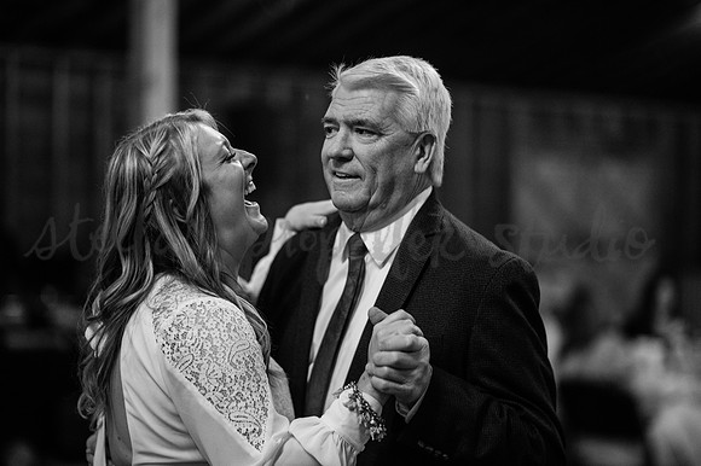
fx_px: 1654
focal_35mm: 85
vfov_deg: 16.1
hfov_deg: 23.9
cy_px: 233
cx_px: 350
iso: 2500
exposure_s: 1/250
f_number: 1.4
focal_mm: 85
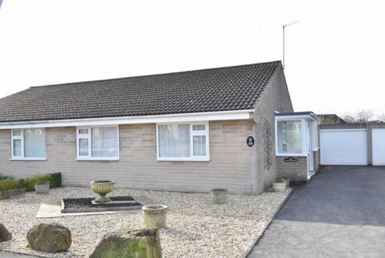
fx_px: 321
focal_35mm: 30
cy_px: 129
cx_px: 192
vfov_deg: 43.7
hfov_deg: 61.9
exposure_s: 1/40
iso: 100
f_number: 10
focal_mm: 20
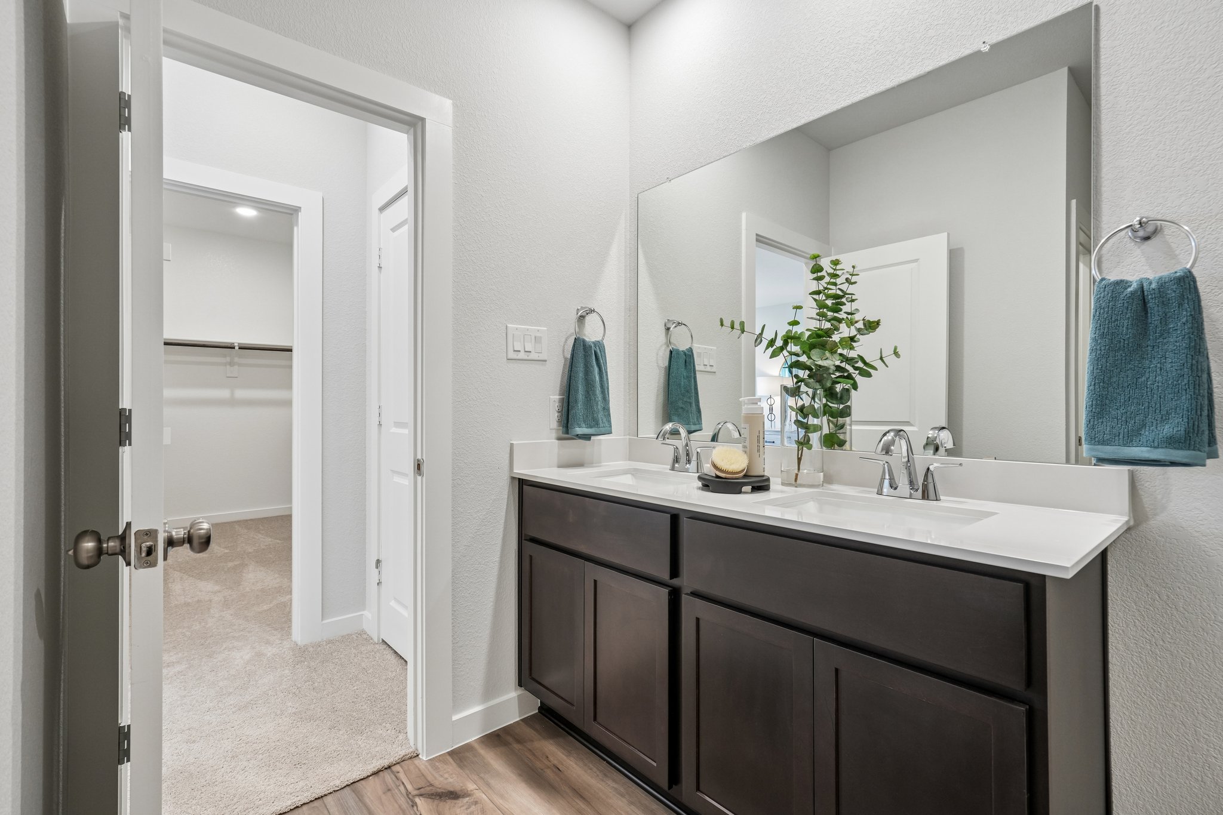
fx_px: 543
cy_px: 408
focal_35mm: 16
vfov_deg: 73.7
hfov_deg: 96.7
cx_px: 612
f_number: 8
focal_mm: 16
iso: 400
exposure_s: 1/13
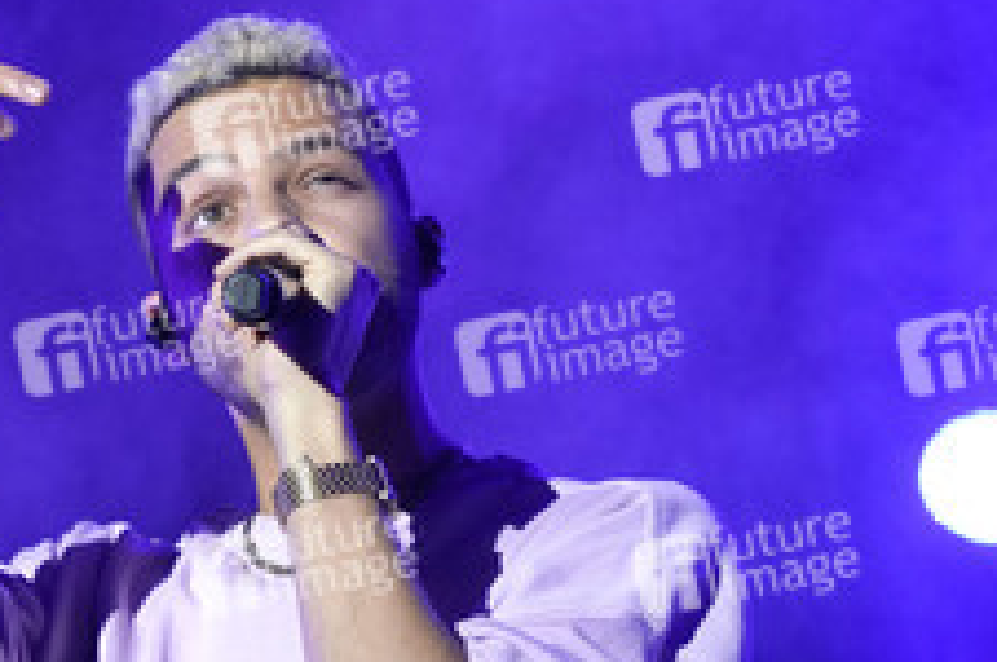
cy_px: 455
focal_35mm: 196
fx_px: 5420
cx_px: 187
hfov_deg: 10.5
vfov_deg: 7.0
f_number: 4.5
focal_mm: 98
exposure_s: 1/250
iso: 2000
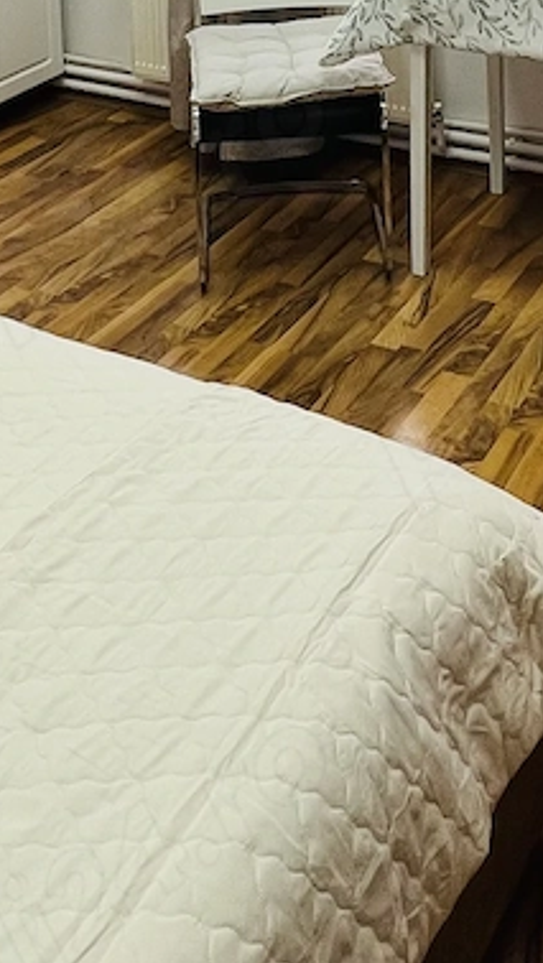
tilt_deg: -5.9
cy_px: -232
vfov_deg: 32.8
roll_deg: +2.0
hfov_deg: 23.9
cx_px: 349
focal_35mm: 50
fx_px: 1278
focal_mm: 1.57
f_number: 1.8
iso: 64
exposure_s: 1/100
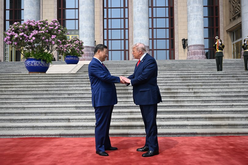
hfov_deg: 55.8
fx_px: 234
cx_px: 124
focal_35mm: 34
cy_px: 82
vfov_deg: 38.9
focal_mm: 34
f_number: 4.5
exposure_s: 1/1600
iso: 200
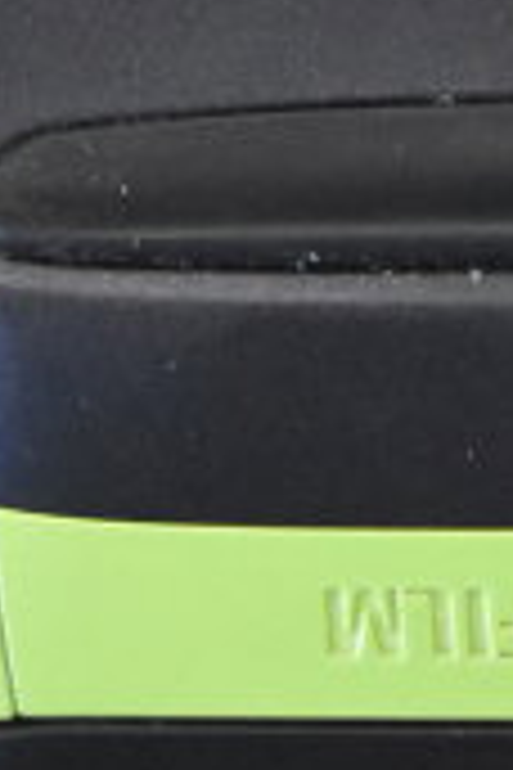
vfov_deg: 5.3
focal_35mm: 386
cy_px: -642
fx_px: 8250
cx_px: 468
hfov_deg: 3.6
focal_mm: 48
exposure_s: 1/80
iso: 3600
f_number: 5.3
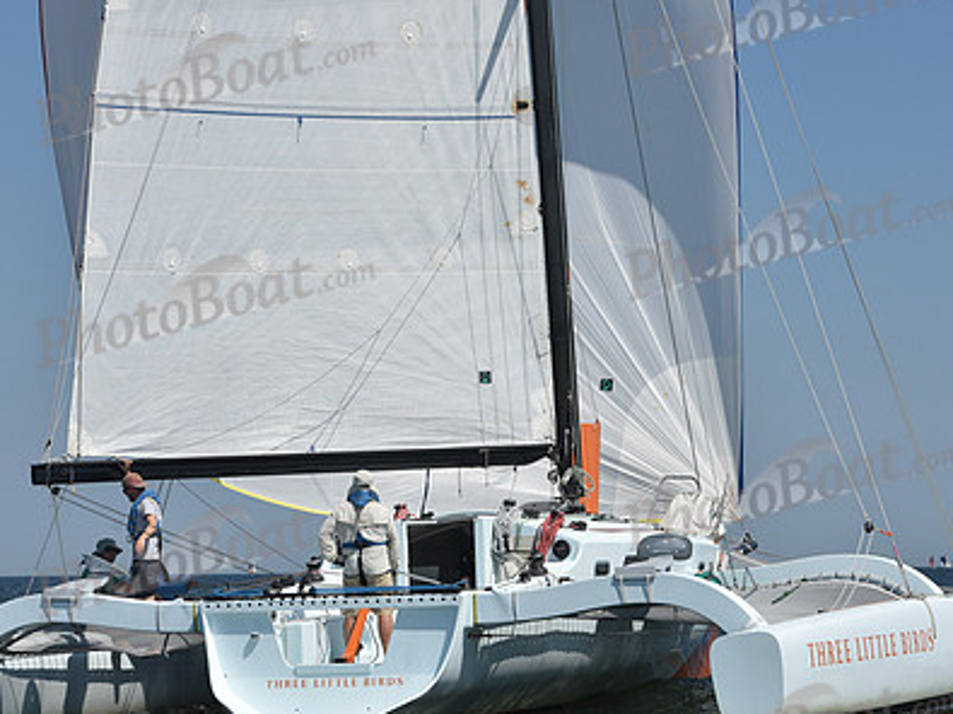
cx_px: 502
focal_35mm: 120
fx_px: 3303
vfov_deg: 12.3
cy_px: 397
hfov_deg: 16.4
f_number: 10
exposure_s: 1/1250
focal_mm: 85
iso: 250
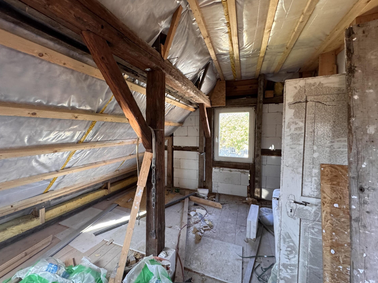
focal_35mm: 16
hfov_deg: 94.0
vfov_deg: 78.1
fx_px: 175
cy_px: 141
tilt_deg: -1.0
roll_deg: -0.9
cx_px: 166
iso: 320
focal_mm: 2.22
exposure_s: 1/99
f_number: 2.2
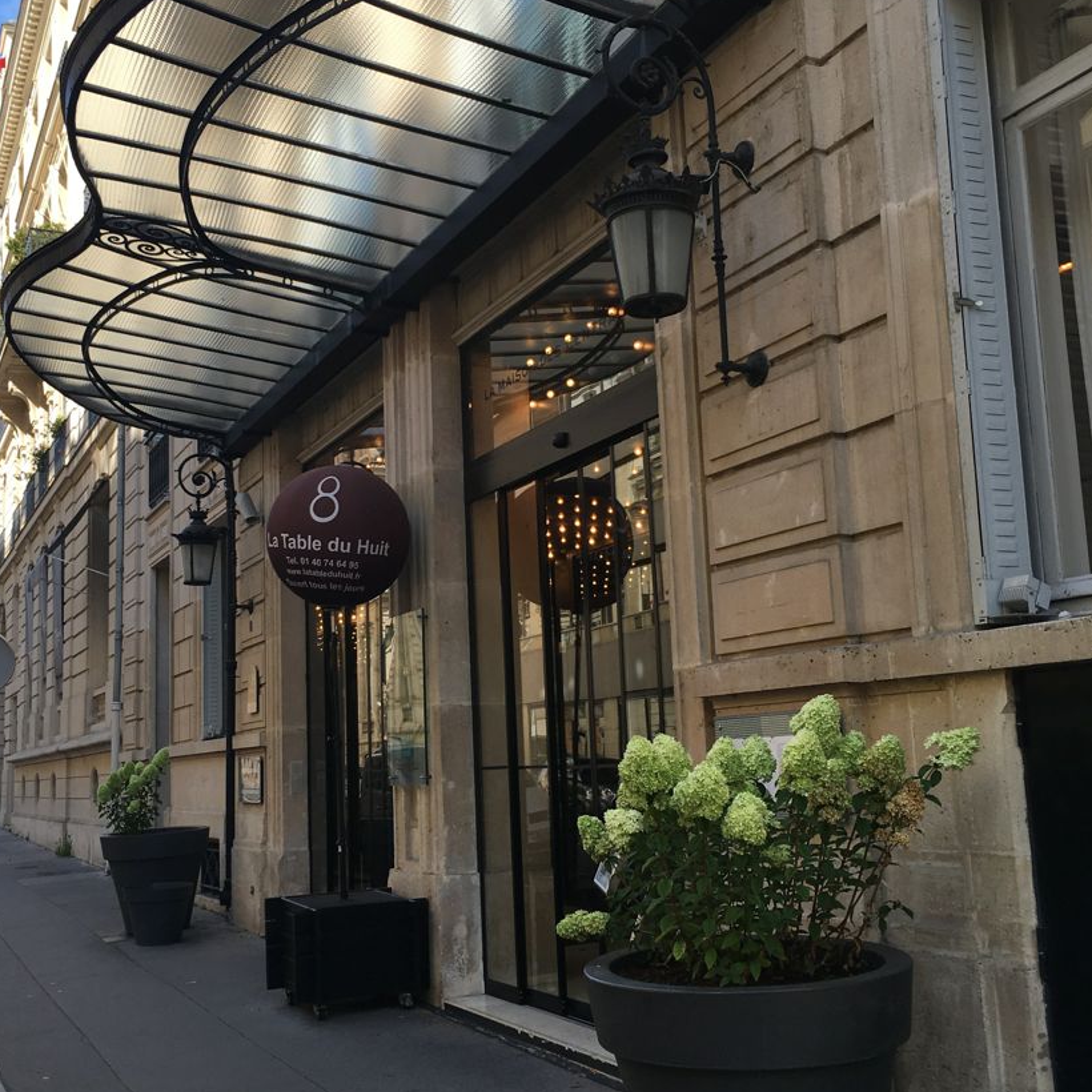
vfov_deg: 41.9
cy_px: 535
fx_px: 1428
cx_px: 462
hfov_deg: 41.7
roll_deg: +1.1
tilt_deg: +8.4
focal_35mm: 40
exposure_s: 1/527
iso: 25
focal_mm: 4.15
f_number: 2.2
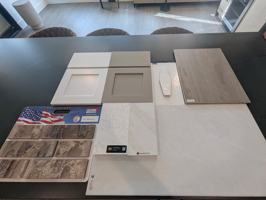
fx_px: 108
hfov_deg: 102.0
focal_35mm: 14
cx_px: 140
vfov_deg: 85.6
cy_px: 97
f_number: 2.2
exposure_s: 1/30
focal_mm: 1.95
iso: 46
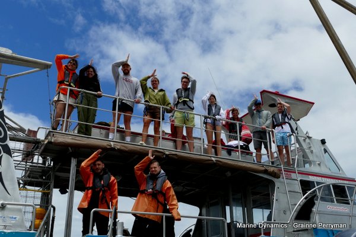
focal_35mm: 40
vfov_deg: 33.4
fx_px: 396
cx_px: 178
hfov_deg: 48.5
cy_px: 118
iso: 125
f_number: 4.5
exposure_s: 1/2000
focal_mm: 14.5
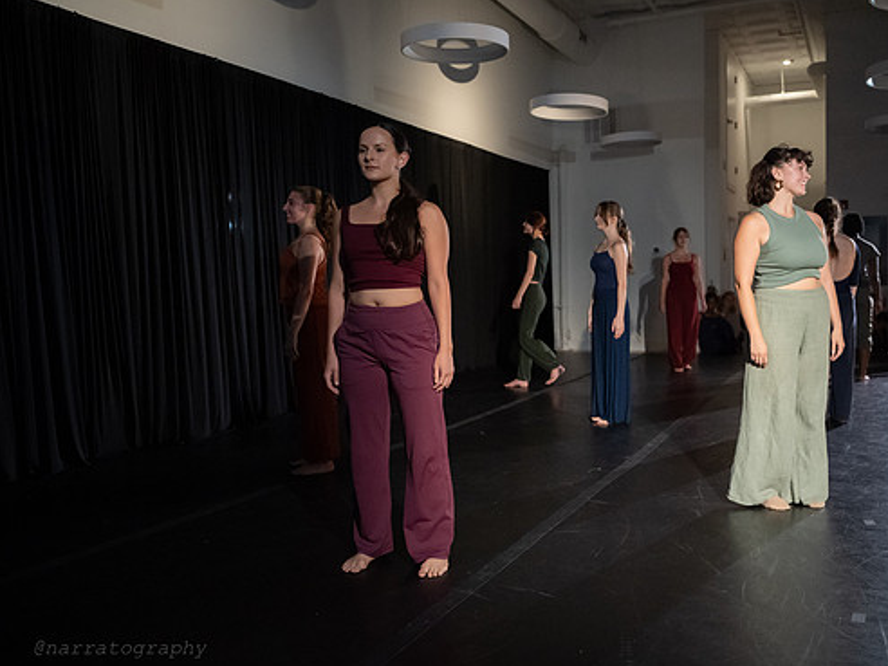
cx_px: 522
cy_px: 331
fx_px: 872
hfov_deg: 53.7
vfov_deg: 41.8
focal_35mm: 34
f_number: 3.5
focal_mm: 30
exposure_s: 1/400
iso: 6400
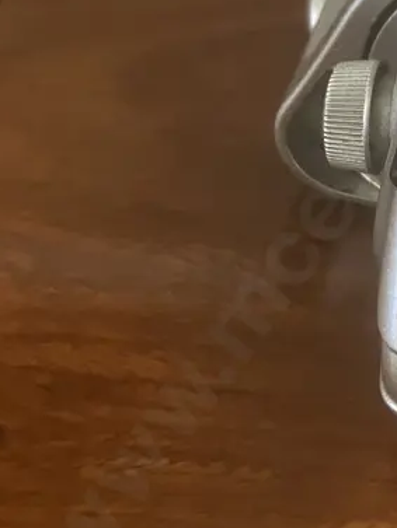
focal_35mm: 76
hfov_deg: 18.3
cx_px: 494
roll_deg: -7.1
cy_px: -11
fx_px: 1162
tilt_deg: -34.6
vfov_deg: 24.4
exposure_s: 1/42
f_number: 1.8
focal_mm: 3.99
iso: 320
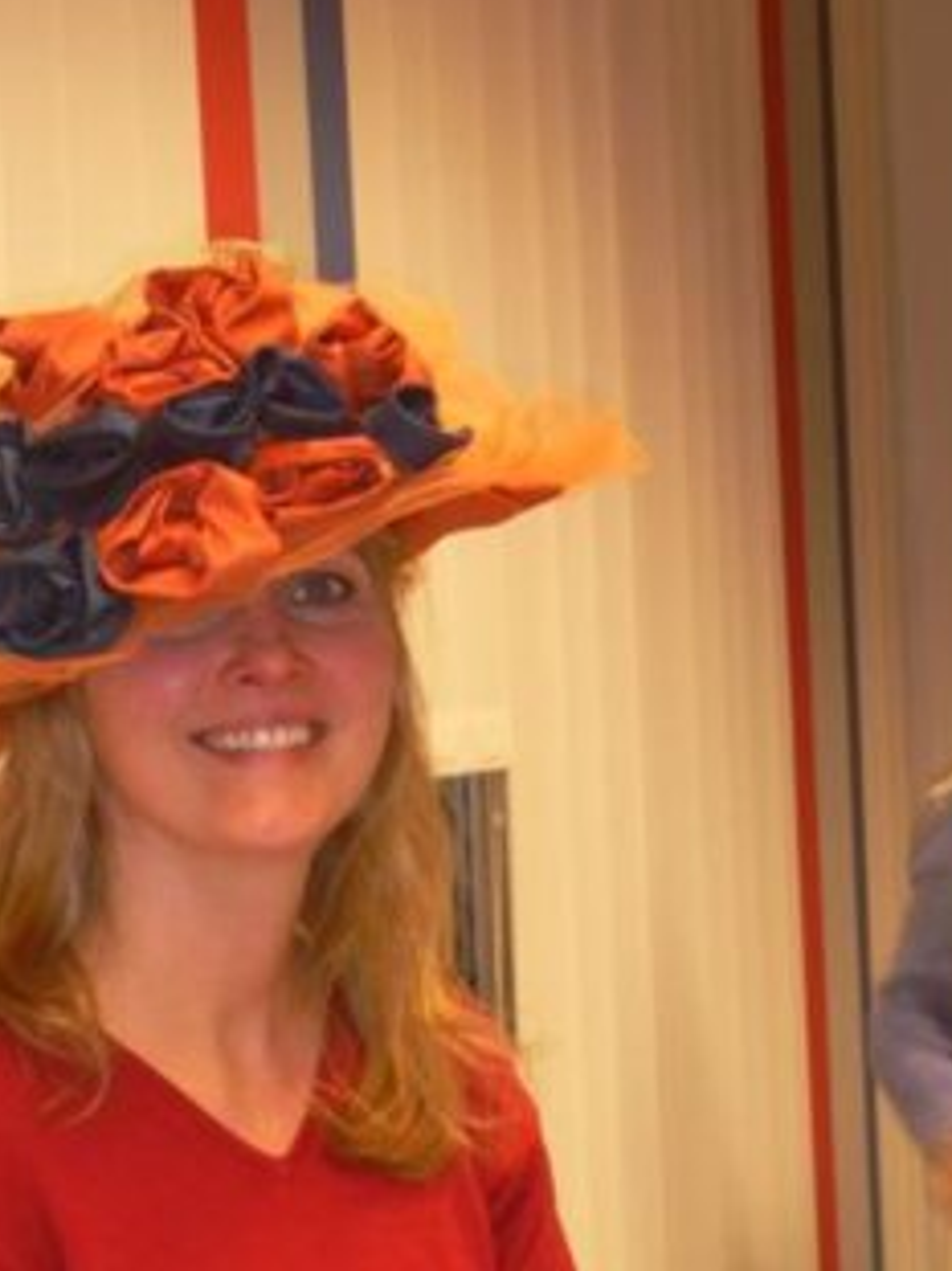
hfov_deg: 13.7
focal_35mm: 108
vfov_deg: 18.2
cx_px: 449
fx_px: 3963
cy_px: 785
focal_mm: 14
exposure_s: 1/8
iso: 100
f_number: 4.6
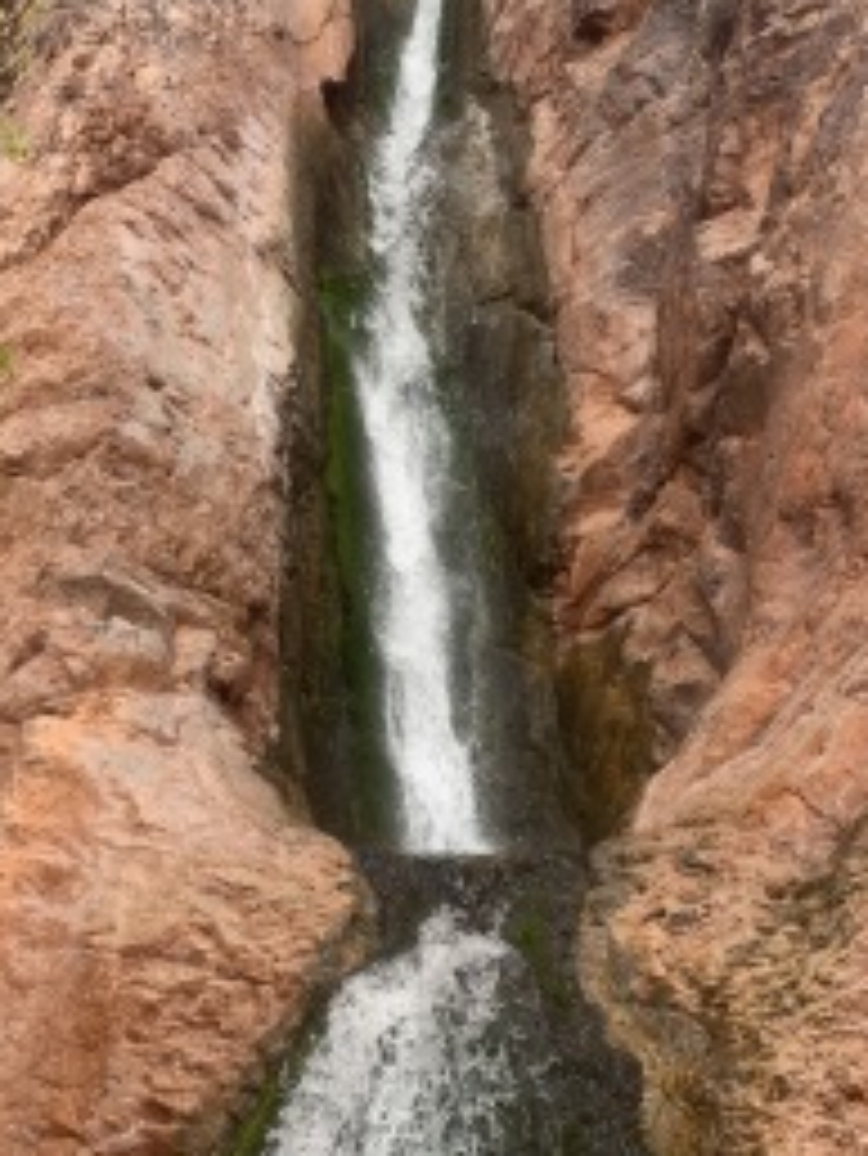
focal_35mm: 37
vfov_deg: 50.1
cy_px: 580
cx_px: 360
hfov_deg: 38.6
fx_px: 1236
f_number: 1.8
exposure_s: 1/121
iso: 25
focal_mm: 4.25
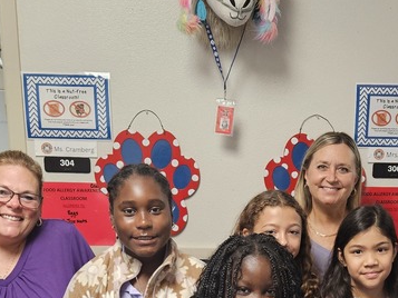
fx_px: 759
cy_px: 342
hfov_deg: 29.1
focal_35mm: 66
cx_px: 275
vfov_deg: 21.0
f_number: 1.8
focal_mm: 5.4
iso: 500
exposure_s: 1/120
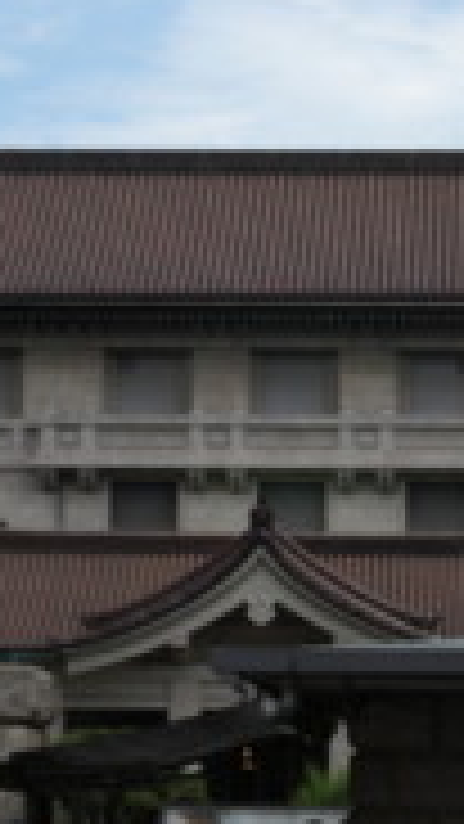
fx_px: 3695
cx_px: 342
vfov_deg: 12.7
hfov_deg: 7.2
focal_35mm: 169
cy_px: 378
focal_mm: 13.6
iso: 64
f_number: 6.1
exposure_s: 1/289
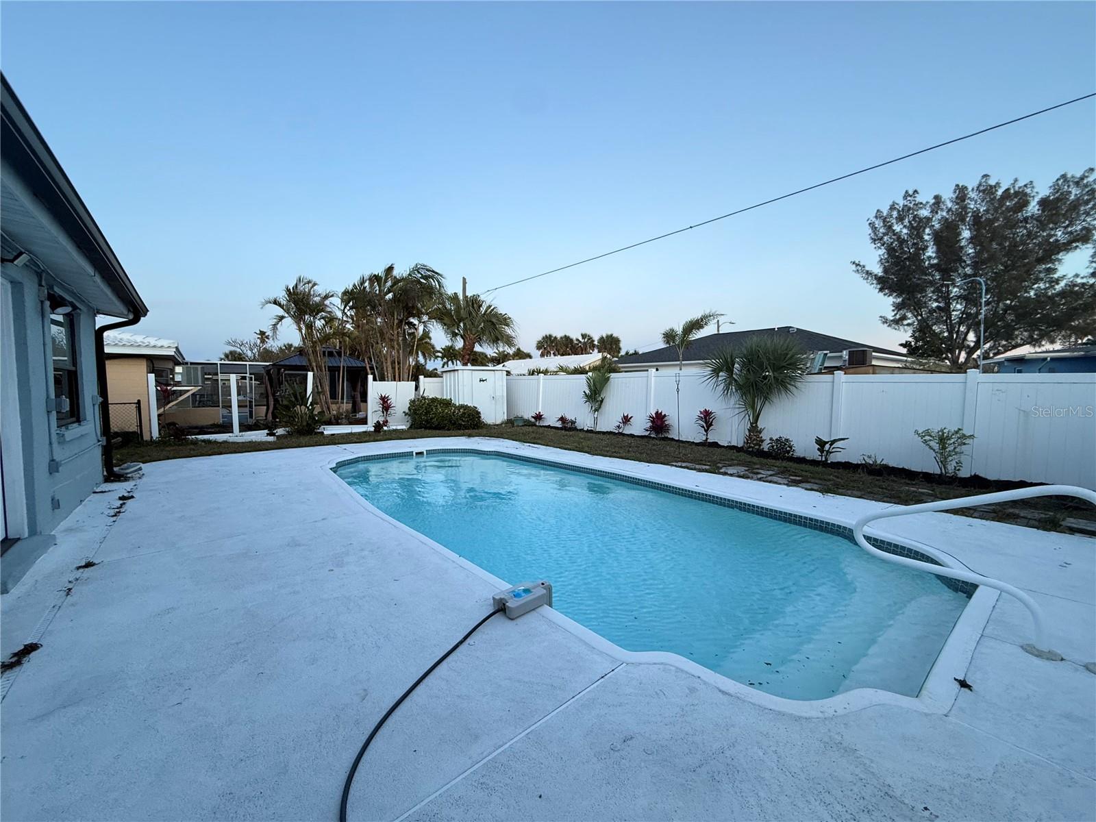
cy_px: 411
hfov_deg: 102.1
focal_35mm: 14
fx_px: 443
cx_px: 548
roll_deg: -0.3
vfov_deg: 85.7
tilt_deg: -3.5
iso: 125
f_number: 2.2
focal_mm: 2.22
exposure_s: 1/99
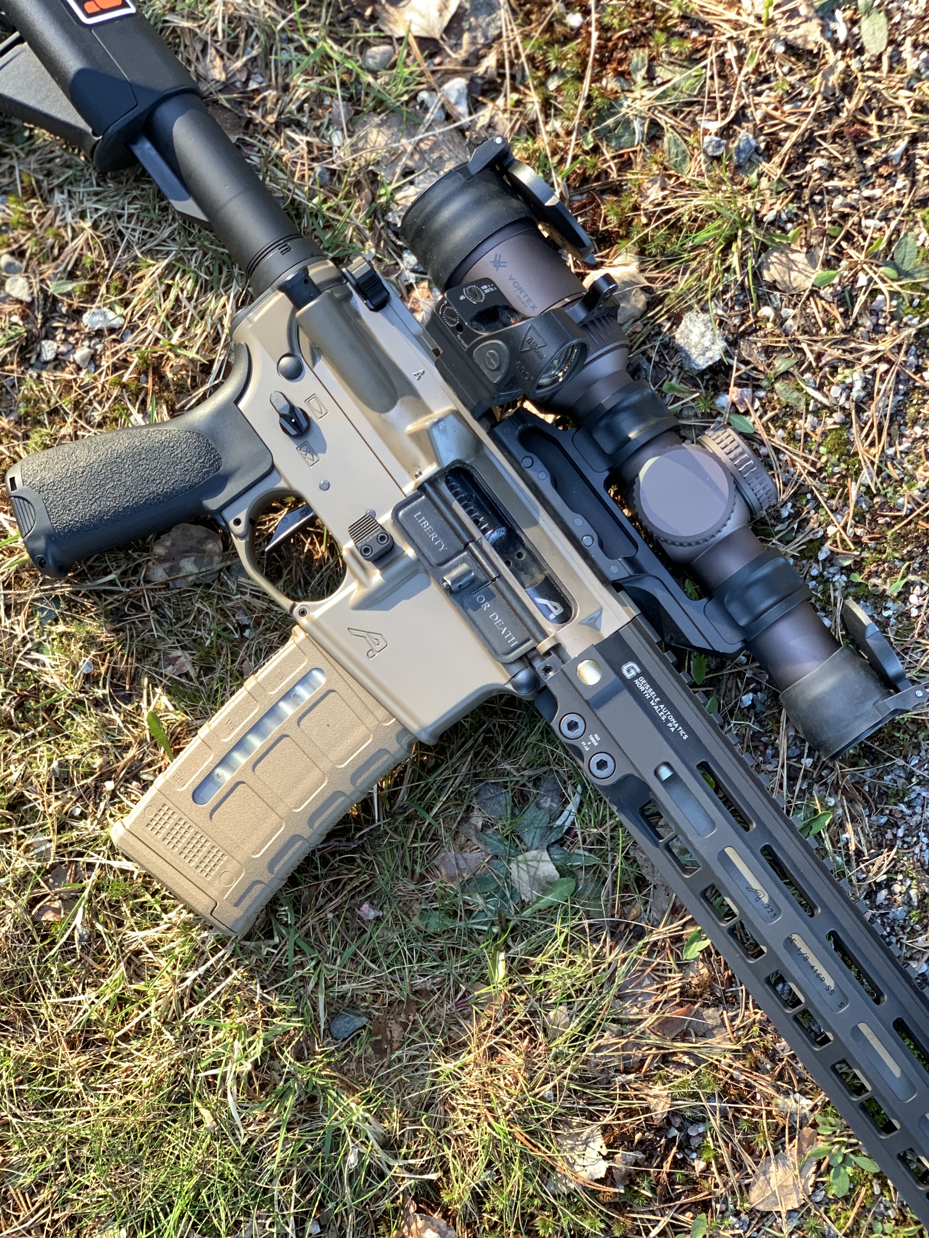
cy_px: 619
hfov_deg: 28.0
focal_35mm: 52
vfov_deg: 36.8
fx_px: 1861
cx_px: 464
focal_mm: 6
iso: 125
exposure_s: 1/68
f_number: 2.4
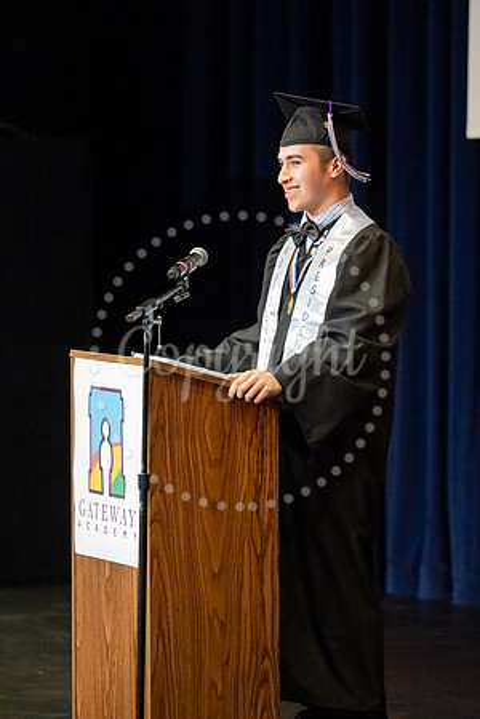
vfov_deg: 10.5
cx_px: 240
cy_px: 360
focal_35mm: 195
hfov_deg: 7.0
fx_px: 3900
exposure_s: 1/640
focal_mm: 195
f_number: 3.2
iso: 20000
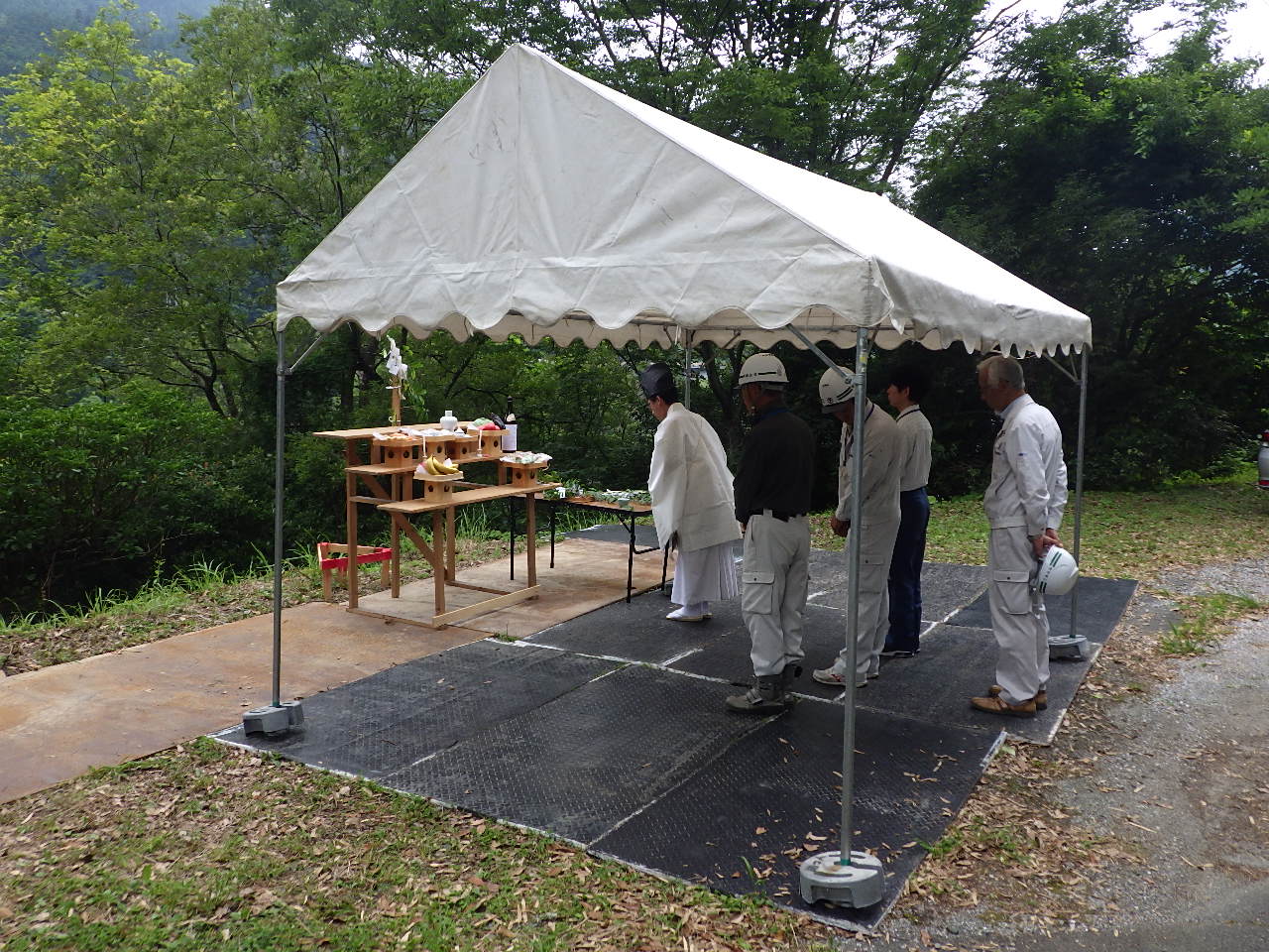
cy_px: 476
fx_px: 1026
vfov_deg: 49.7
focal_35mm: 28
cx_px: 634
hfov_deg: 63.4
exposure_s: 1/250
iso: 125
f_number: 4.2
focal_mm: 5
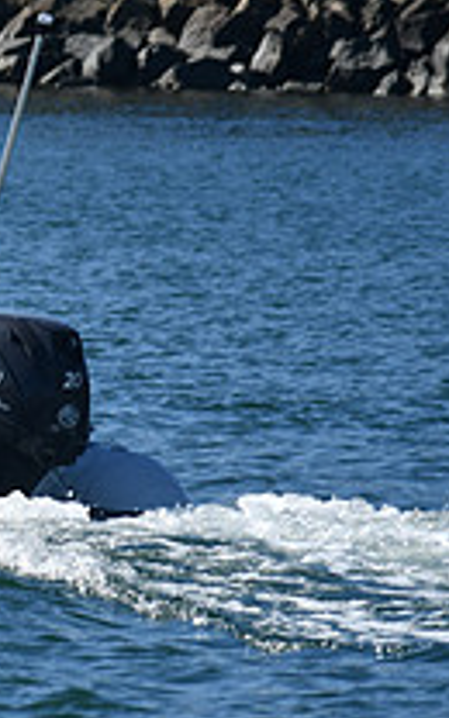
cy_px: 292
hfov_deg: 2.3
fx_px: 11238
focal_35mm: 574
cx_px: -546
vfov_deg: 3.7
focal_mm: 135
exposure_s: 1/500
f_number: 8
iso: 100
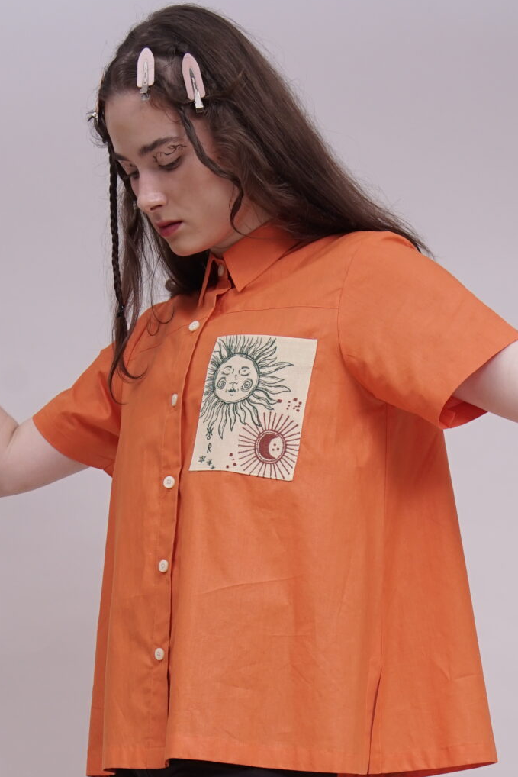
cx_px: 280
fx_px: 1899
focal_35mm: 88
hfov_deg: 15.5
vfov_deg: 22.5
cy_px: 727
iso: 400
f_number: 6.3
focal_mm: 35
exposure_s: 1/100
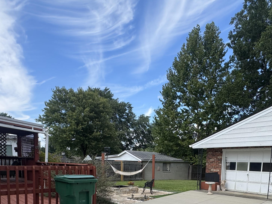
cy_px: 190
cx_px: 163
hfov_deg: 61.1
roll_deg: -1.8
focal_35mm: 29
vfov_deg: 43.3
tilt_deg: -8.2
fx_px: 228
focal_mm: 2.22
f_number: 2.2
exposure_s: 1/1006
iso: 40
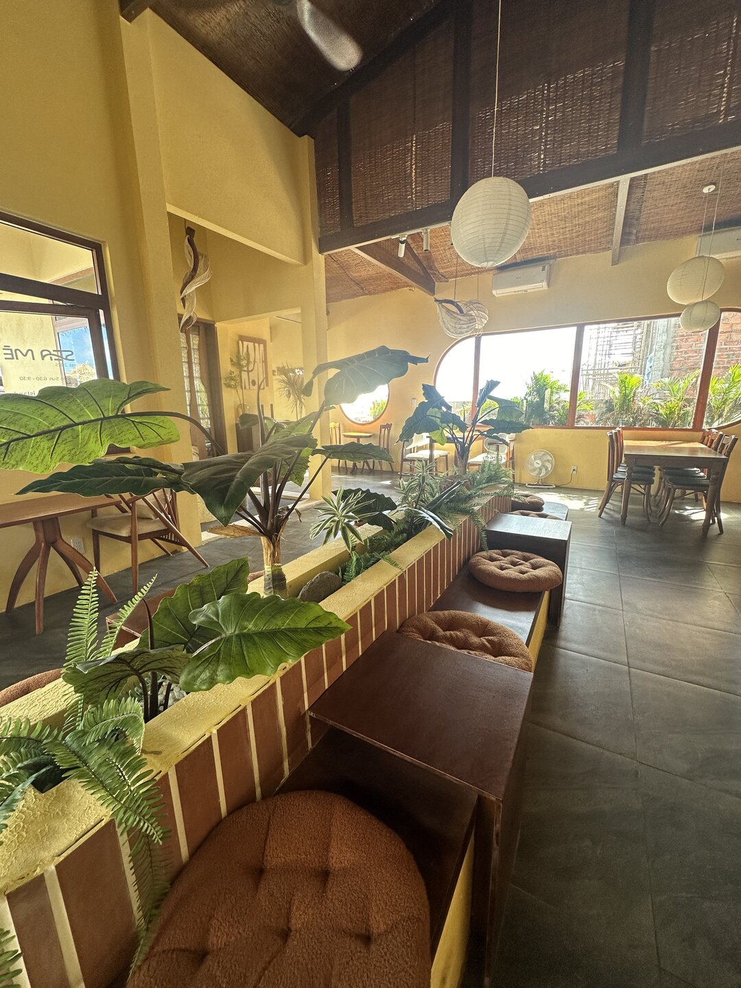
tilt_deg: -11.2
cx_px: 370
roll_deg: +0.7
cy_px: 494
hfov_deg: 85.7
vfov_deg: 102.1
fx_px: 400
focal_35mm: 14
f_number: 2.2
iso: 80
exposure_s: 1/99
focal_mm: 2.22
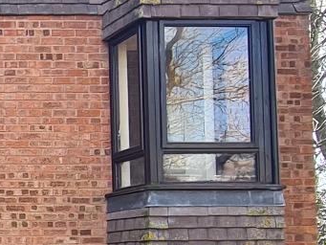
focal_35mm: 78
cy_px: 237
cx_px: -270
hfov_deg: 18.9
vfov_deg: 18.5
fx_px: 735
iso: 50
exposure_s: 1/182
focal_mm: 2.2
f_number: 2.2
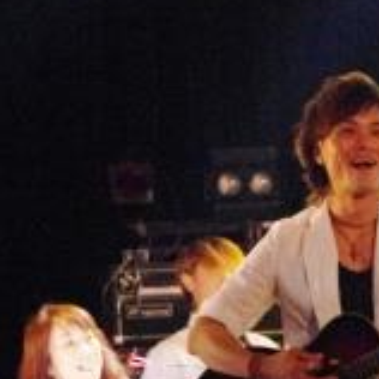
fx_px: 3047
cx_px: 338
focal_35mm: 246
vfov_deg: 7.1
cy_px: 327
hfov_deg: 7.1
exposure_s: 1/100
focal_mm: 68
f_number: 5.6
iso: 12800
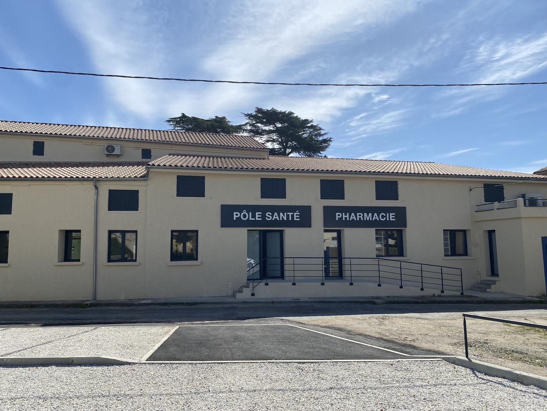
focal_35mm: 26
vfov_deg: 53.1
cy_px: 206
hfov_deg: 67.3
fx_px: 411
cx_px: 274
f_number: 1.8
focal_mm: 4.25
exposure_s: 1/5236
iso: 32
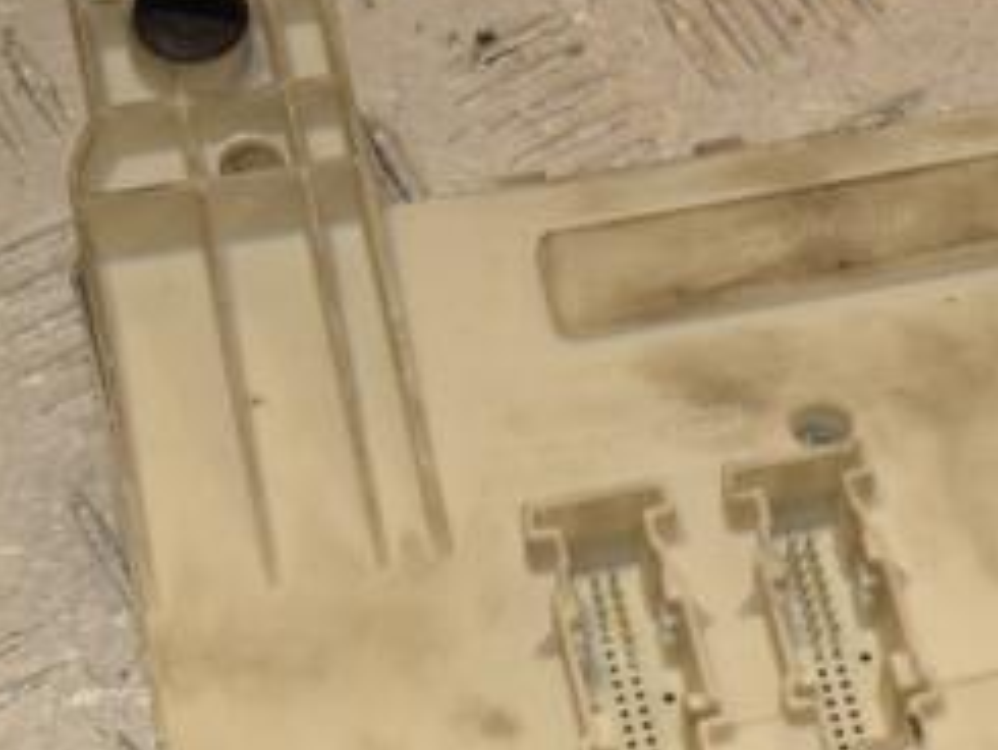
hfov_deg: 13.8
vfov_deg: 10.5
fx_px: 4067
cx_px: 986
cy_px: 367
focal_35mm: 141
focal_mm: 40
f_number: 10
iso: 800
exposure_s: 1/200
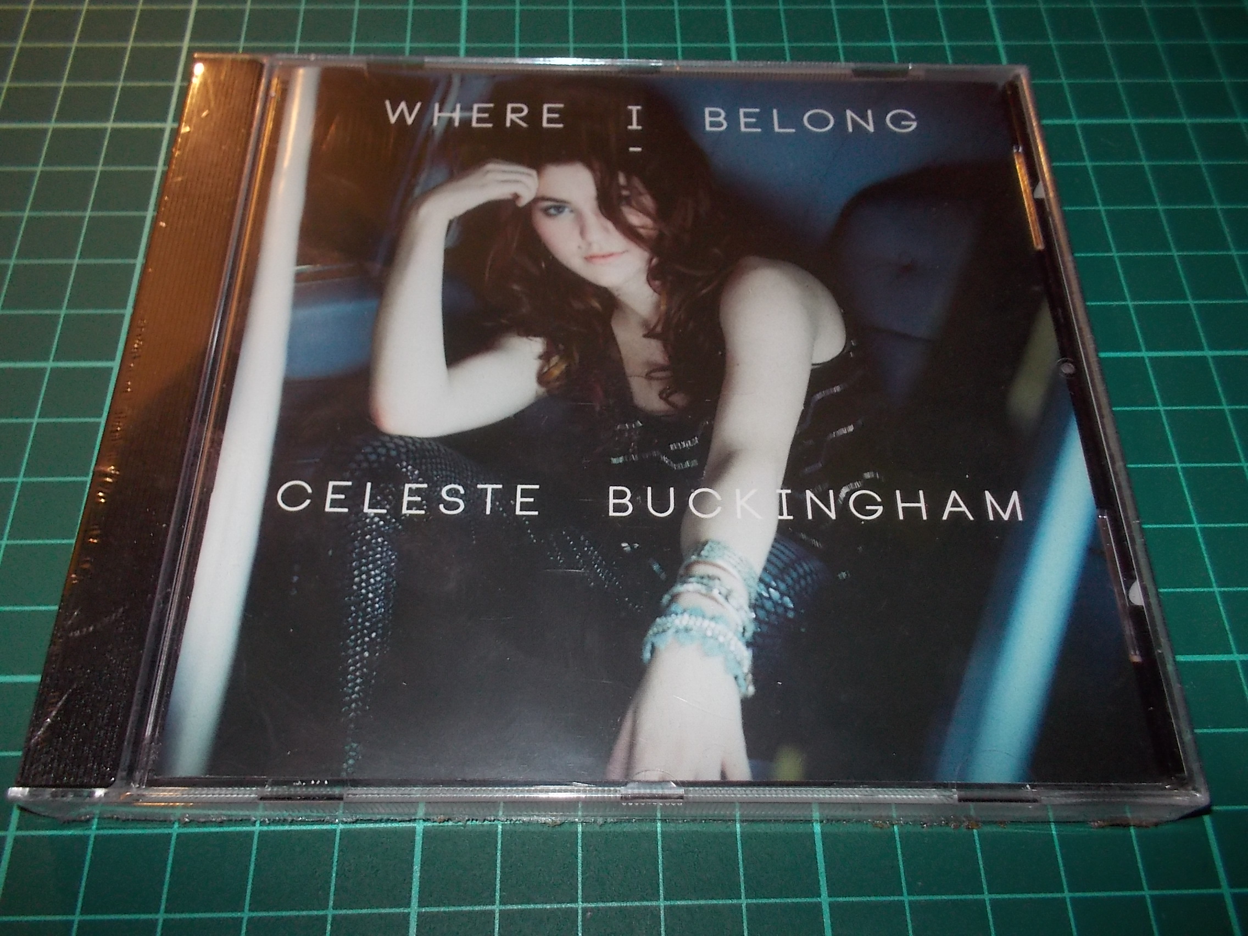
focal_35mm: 29
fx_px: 1046
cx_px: 624
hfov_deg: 61.7
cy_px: 468
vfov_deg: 48.2
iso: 200
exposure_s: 1/30
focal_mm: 4.1
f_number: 3.3
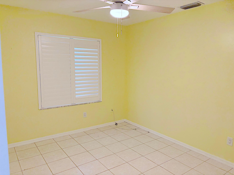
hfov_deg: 67.3
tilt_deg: -8.7
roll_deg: -0.6
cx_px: 117
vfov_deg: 53.1
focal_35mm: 26
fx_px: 176
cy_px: 88
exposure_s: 1/60
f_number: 1.6
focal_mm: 5.96
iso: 100
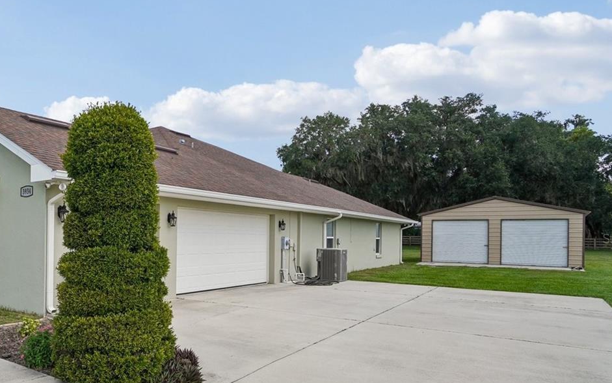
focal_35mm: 26
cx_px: 140
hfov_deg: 65.3
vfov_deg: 47.2
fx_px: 434
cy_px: 238
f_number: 8
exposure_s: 1/250
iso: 100
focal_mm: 10
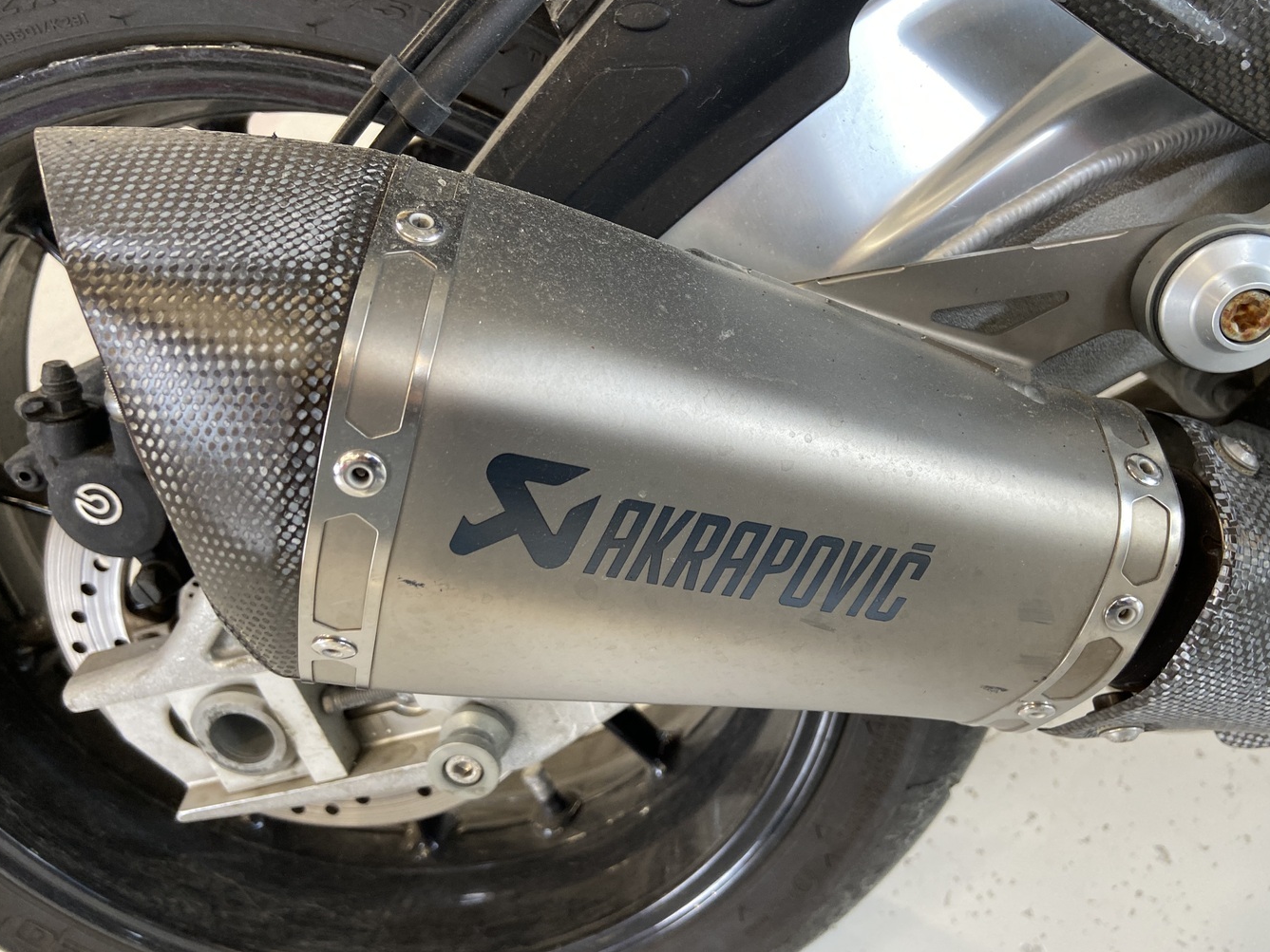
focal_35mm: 28
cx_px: 671
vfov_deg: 49.8
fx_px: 1027
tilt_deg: -35.9
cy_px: 478
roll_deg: +19.0
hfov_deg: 63.4
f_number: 1.8
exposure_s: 1/50
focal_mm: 4.25
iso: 100
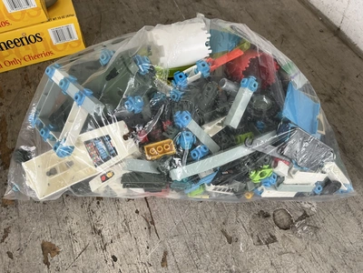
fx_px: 294
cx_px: 182
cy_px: 136
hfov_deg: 63.4
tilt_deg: -55.2
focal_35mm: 28
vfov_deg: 49.7
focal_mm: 3
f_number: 1.8
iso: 20
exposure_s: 1/162
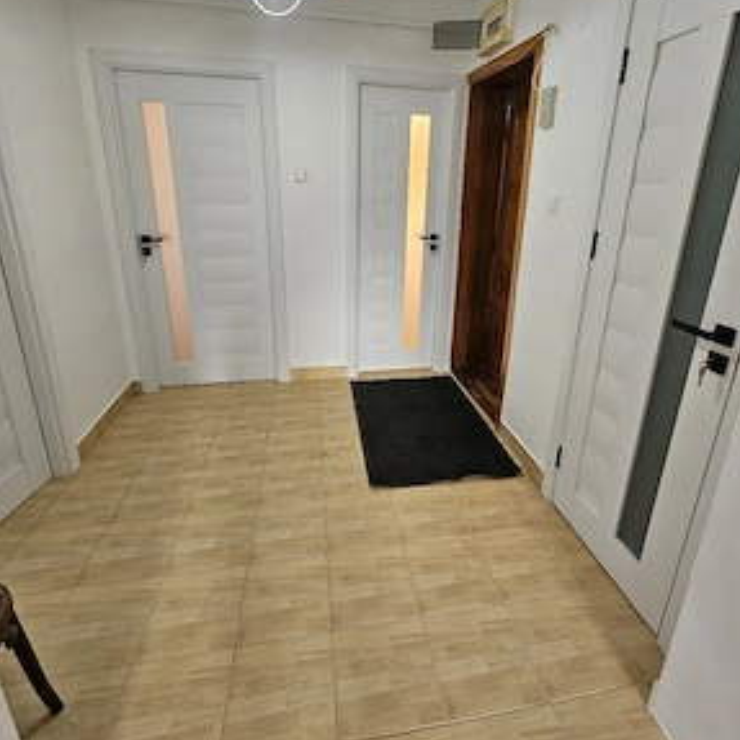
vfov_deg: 86.8
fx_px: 387
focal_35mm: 16
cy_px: 312
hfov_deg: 87.4
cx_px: 384
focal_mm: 2.2
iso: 200
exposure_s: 1/50.3
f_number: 2.2
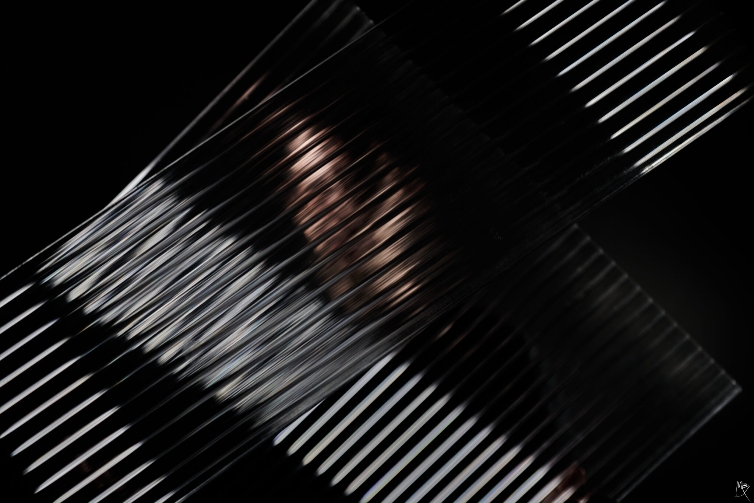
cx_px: 377
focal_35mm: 116
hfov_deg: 17.6
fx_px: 2429
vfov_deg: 11.8
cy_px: 252
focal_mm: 116
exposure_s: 1/100
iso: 160
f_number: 2.8
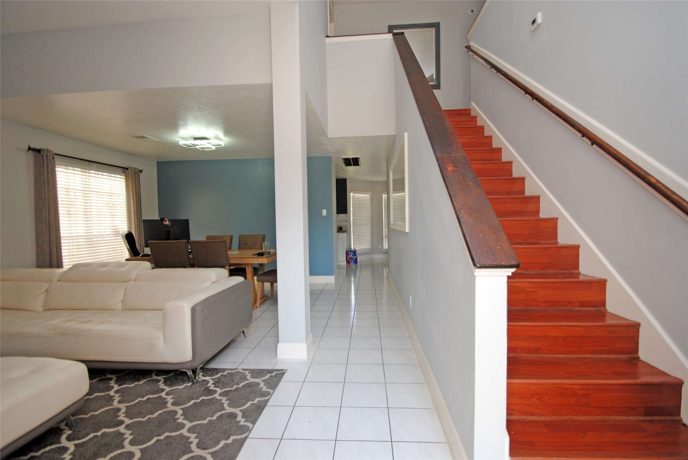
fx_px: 287
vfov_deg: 77.5
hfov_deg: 100.3
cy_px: 230
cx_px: 344
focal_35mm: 15
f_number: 4
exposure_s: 1/60
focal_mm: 10
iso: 200
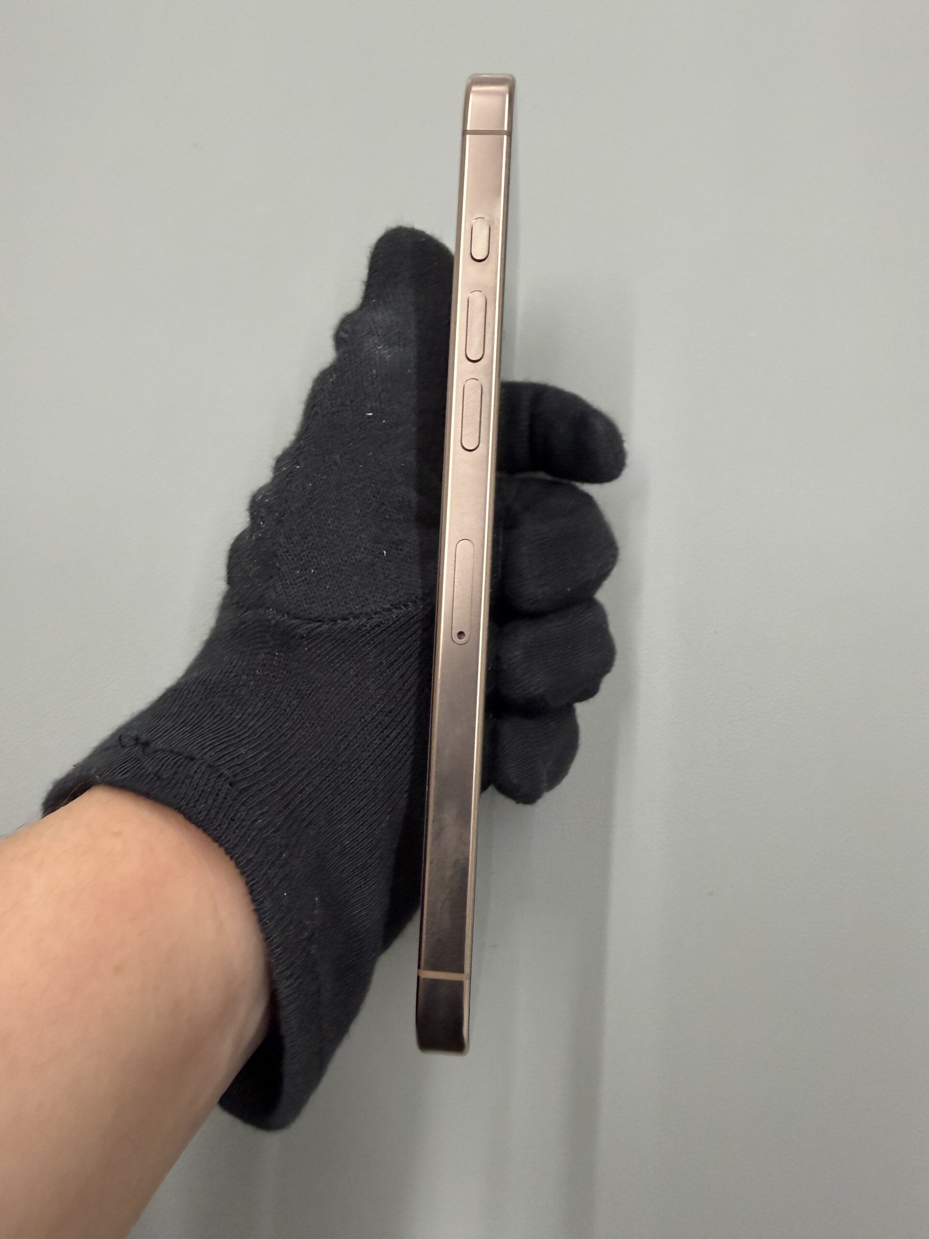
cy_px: 620
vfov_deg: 71.6
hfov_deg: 56.8
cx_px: 464
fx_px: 859
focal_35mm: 24
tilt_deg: -82.5
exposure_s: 1/92
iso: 320
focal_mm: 2.22
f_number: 2.2
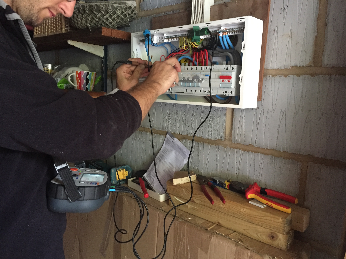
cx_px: 173
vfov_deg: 48.2
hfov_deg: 61.7
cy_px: 130
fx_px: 290
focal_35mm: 29
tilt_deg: -8.5
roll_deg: -2.3
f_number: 2.2
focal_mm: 4.15
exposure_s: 1/17
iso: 250
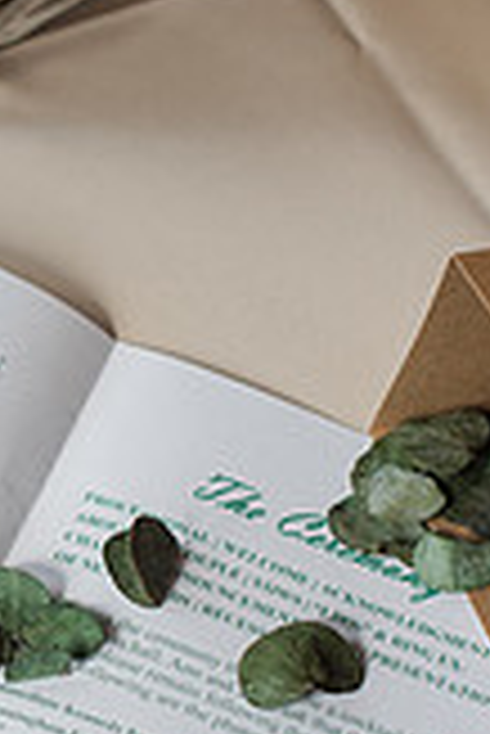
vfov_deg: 14.8
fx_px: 2811
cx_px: -85
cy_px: 482
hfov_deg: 9.8
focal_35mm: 138
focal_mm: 50
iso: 250
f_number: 3.5
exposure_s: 1/250
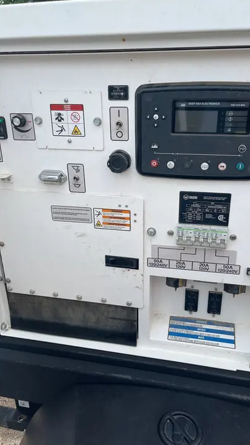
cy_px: 221
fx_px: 342
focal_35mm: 29
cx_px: 125
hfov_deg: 40.2
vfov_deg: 66.1
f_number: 1.6
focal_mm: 5.1
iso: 50
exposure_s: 1/1294
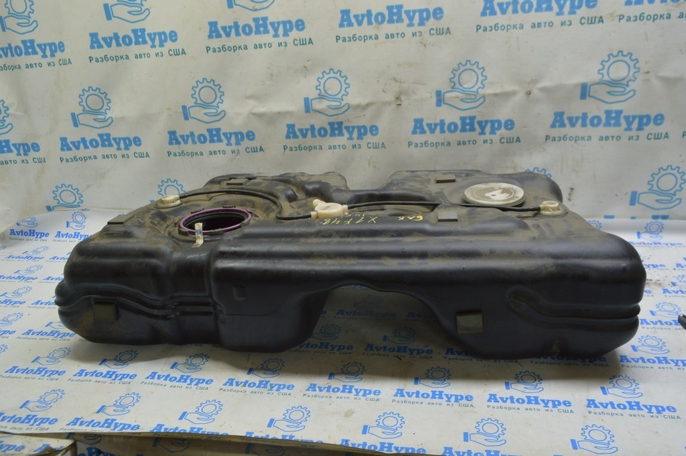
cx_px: 343
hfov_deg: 67.4
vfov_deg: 47.9
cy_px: 228
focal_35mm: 27
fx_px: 514
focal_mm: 18
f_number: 5.6
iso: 400
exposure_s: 1/20
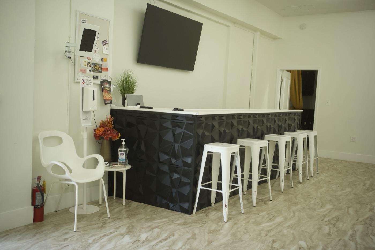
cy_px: 125
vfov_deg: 37.8
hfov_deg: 54.4
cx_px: 188
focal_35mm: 35
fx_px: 365
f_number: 4
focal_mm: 35
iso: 1600
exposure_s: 1/320
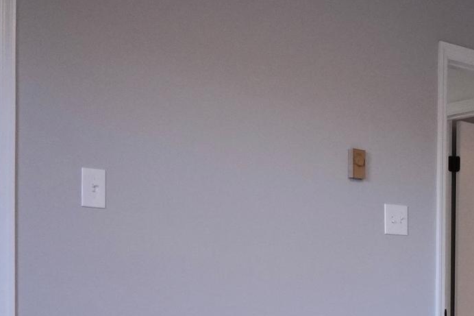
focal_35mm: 71
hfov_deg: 27.2
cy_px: 347
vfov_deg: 18.5
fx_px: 935
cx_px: 445
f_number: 5.6
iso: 1250
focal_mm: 16
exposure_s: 1/160
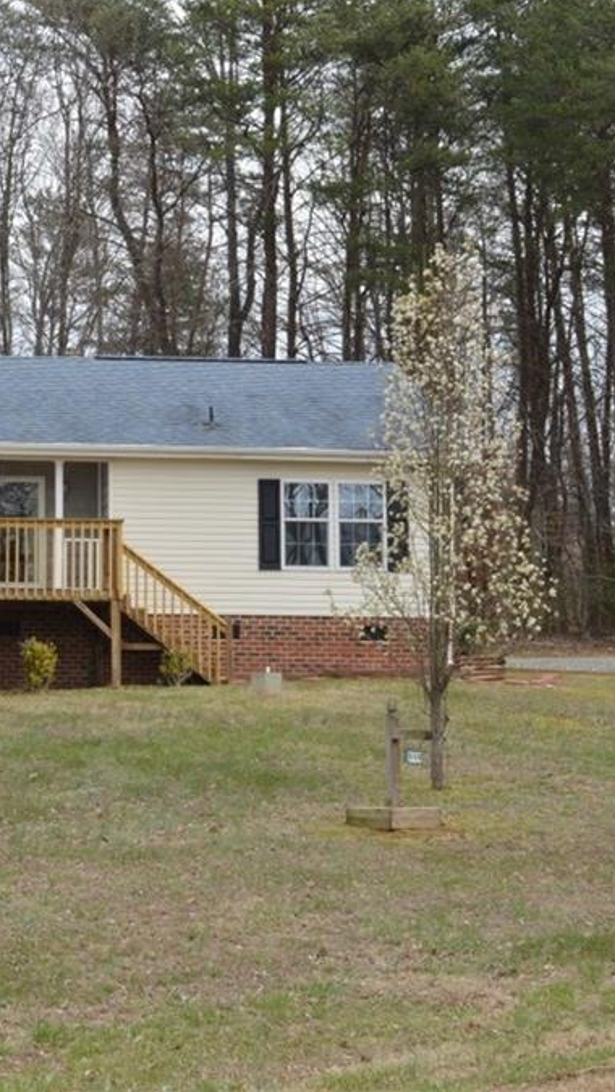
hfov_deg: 15.8
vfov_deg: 28.7
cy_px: 544
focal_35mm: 74
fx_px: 2138
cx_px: -107
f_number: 16
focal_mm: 31
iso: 400
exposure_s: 1/200
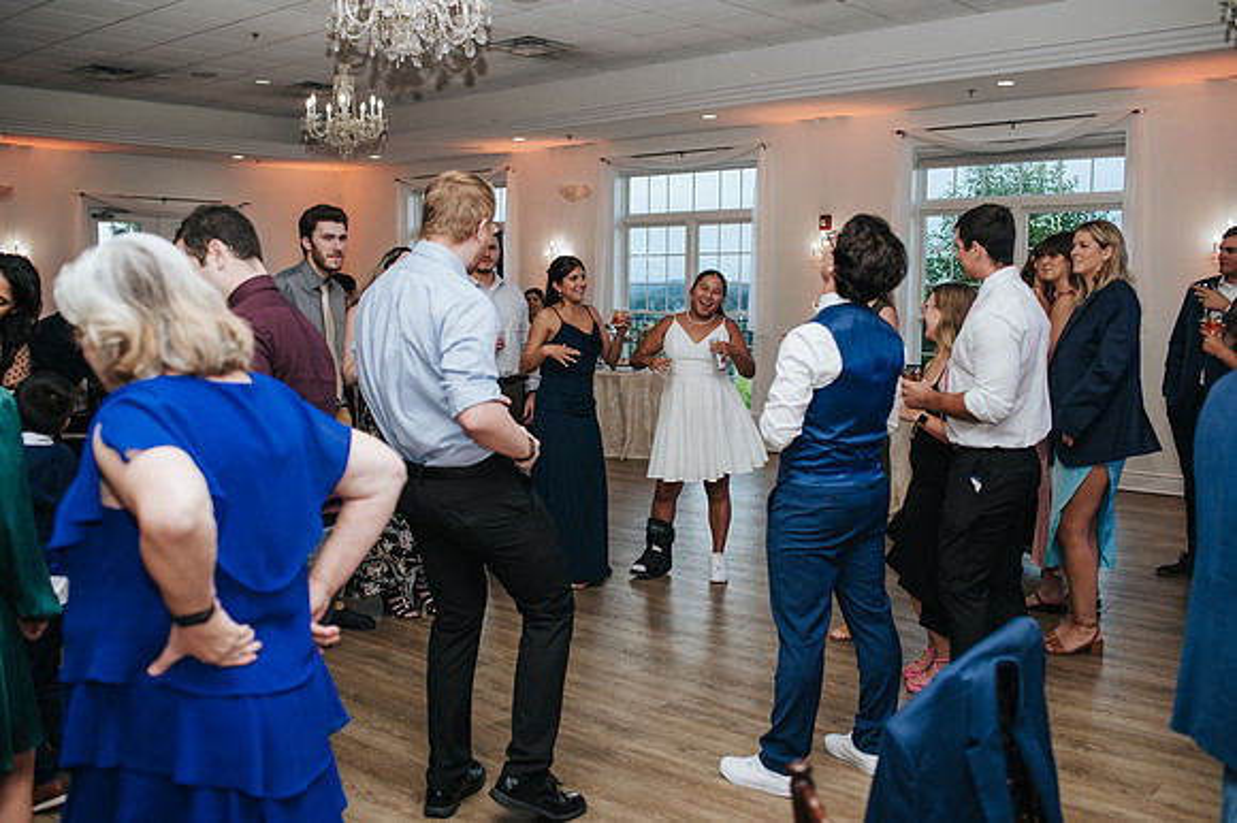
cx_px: 618
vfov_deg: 37.8
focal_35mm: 35
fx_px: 1202
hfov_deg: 54.5
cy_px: 412
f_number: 3.2
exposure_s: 1/200
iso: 800
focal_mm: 35
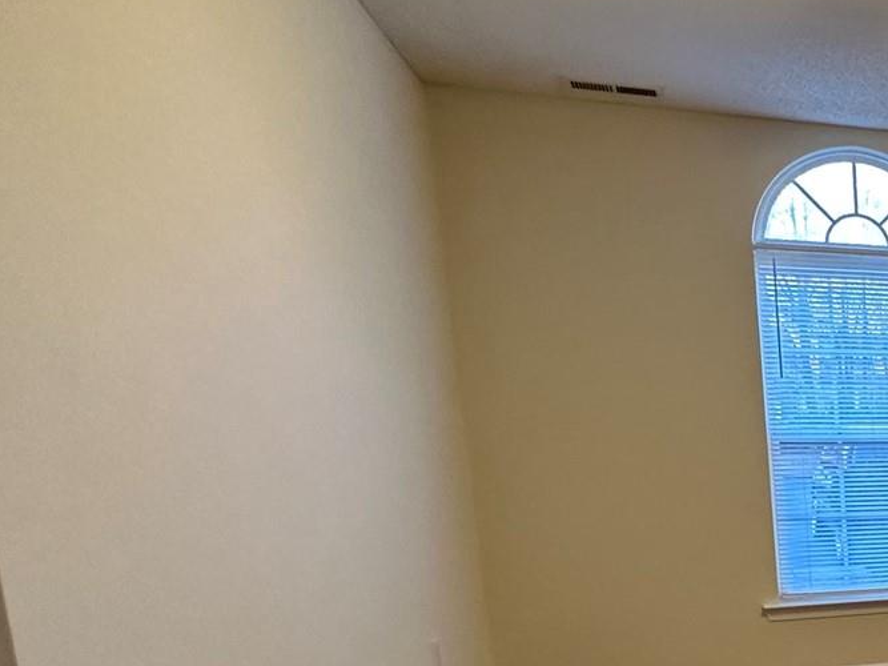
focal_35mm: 43
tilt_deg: -10.1
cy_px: 625
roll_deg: +0.5
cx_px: 1188
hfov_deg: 31.9
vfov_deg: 31.7
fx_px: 1103
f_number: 2.2
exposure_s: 1/120
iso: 250
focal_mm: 2.22
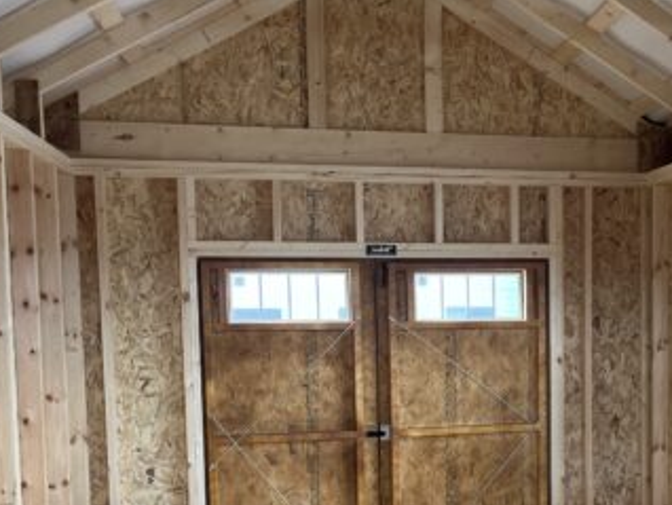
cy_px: 372
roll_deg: -0.1
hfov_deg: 37.5
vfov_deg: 29.3
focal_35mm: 49
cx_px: 535
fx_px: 952
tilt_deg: -4.7
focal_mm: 5.1
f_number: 1.6
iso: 125
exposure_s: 1/109
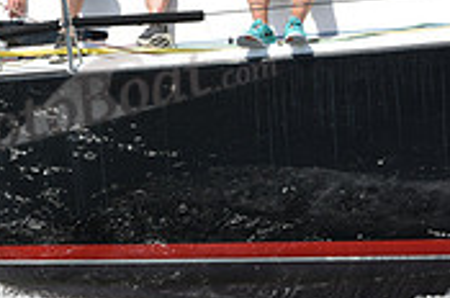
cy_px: 6
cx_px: -216
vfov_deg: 5.3
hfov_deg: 7.8
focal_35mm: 259
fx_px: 3232
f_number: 7.1
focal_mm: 78
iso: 250
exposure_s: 1/1250
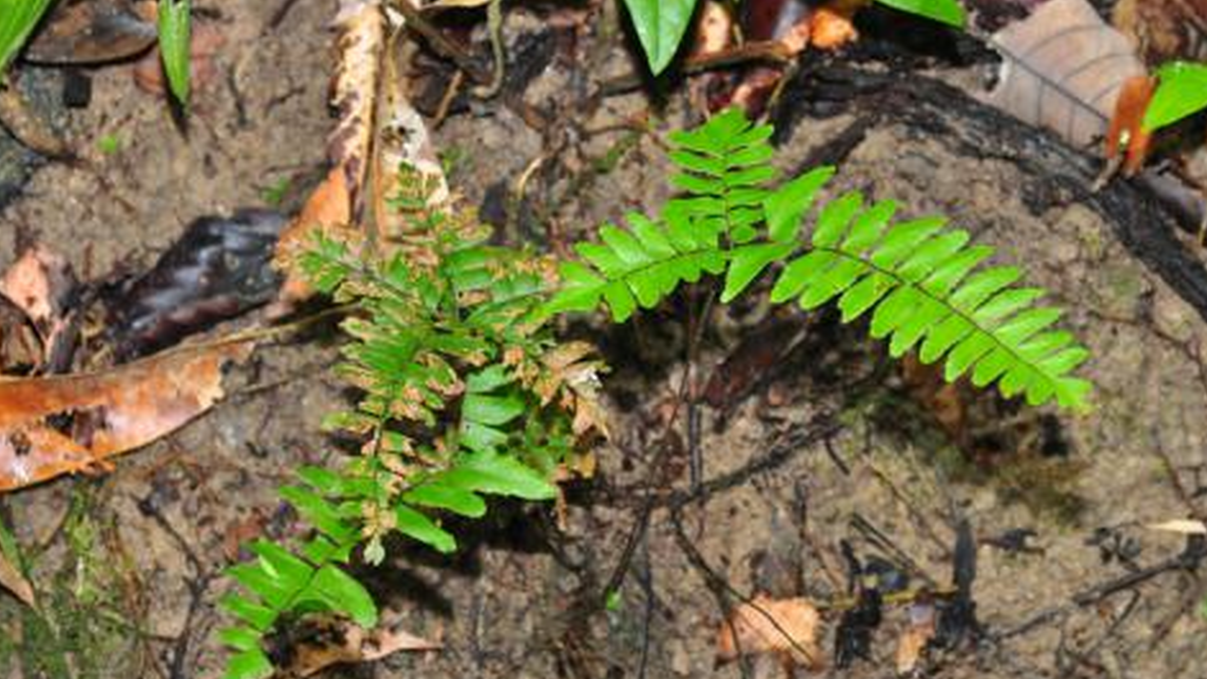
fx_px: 3841
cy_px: 301
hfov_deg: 17.9
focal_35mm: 120
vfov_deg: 10.1
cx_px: 597
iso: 250
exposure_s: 1/60
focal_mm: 60
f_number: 4.5
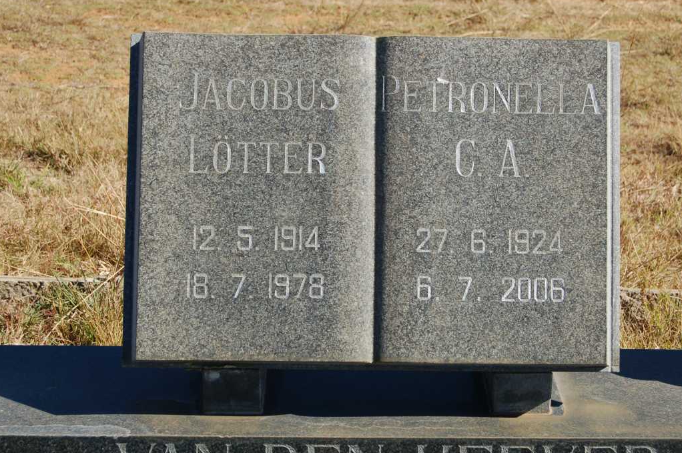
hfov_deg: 25.1
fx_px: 1533
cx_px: 376
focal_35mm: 81
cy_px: 260
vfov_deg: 16.8
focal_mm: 46
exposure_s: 1/400
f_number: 6.3
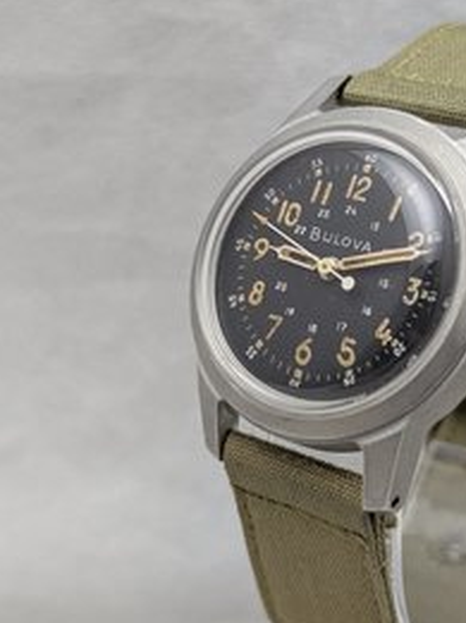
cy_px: 273
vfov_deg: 22.8
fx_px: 1547
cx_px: 361
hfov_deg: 17.0
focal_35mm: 86
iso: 51
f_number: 1.85
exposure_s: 1/30
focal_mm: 6.81
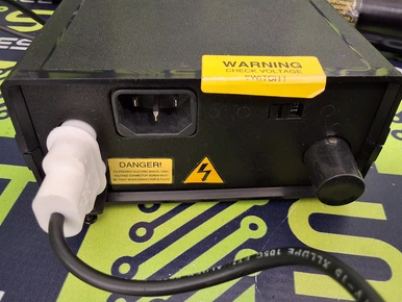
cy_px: 150
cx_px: 203
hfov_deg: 61.6
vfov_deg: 48.3
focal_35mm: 29
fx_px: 337
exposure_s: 1/20
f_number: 1.9
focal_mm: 2.91
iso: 320
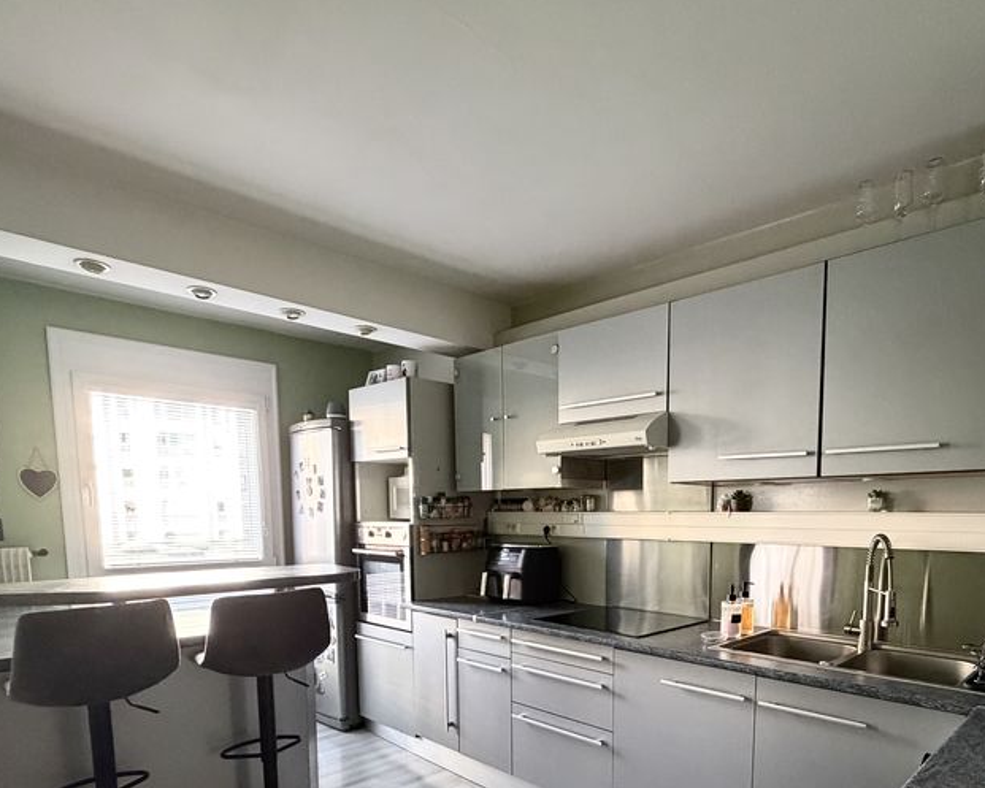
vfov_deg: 60.0
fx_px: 641
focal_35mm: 22
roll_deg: +0.1
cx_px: 581
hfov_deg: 74.4
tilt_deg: -6.2
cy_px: 583
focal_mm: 2.22
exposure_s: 1/60
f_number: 2.2
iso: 640
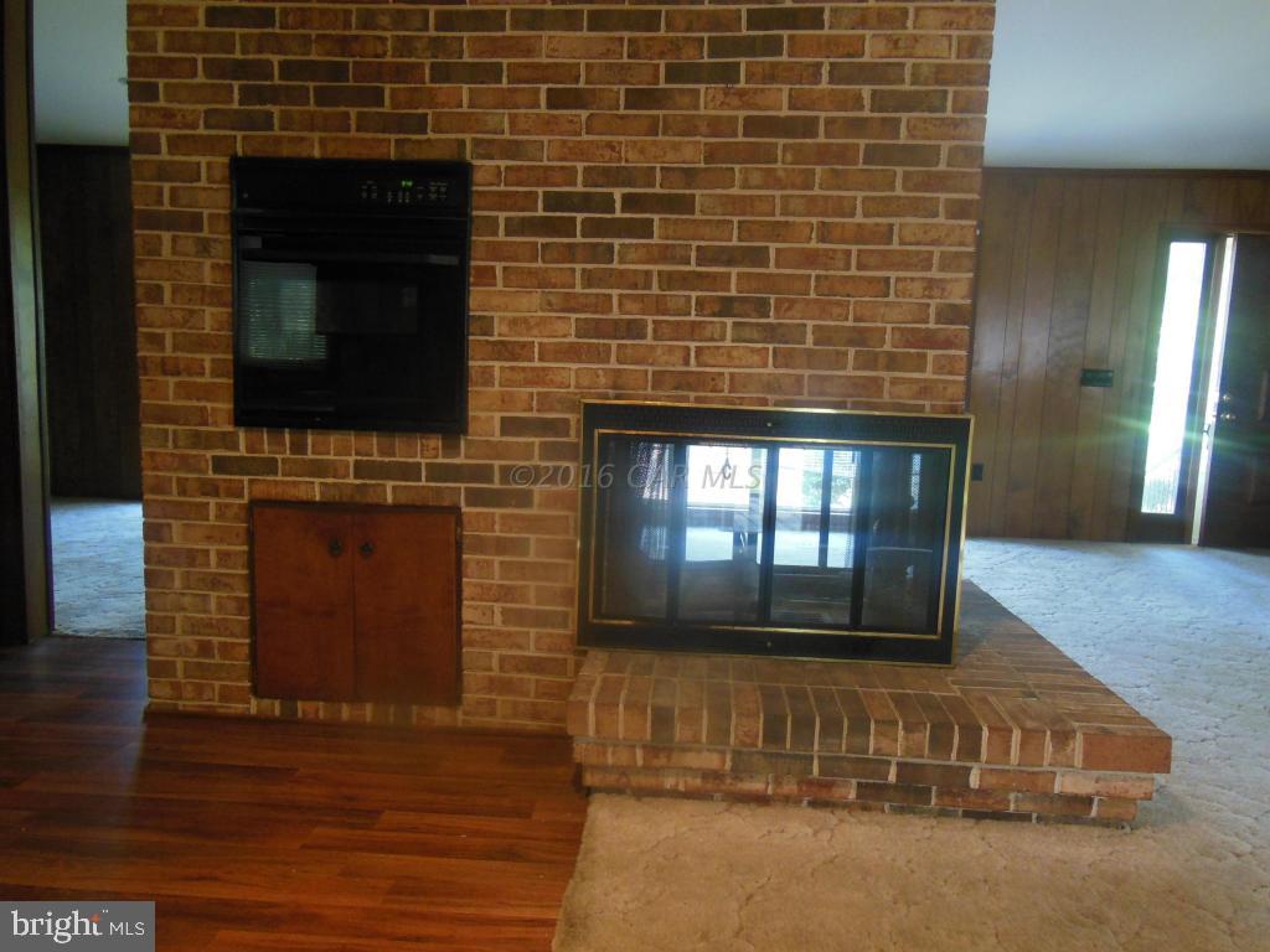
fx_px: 917
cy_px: 476
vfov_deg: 54.9
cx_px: 635
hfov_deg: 69.4
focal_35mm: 25
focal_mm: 4.5
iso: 400
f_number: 3.5
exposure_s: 1/10
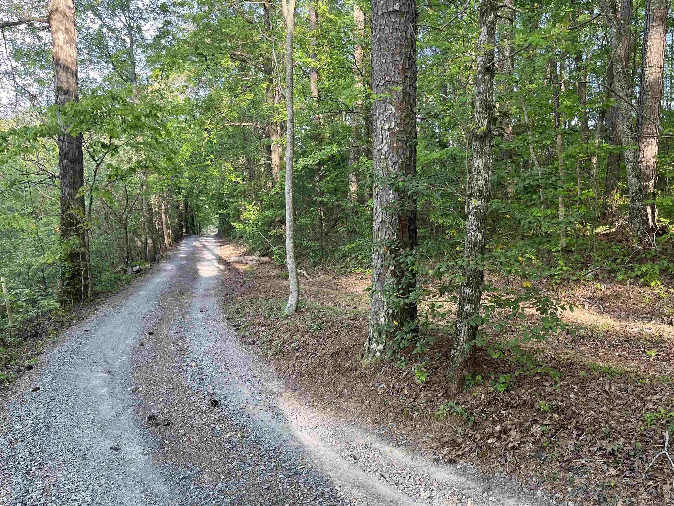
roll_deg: -0.8
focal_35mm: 29
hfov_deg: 61.6
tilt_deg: -5.3
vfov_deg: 48.2
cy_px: 255
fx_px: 565
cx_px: 364
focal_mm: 5.1
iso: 50
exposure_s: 1/162
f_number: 1.6
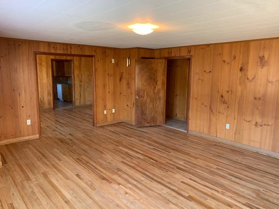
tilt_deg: -8.4
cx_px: 140
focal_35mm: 26
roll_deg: -1.8
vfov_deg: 53.1
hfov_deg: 67.3
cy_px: 104
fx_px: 210
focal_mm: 4.25
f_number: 1.8
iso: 200
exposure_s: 1/60
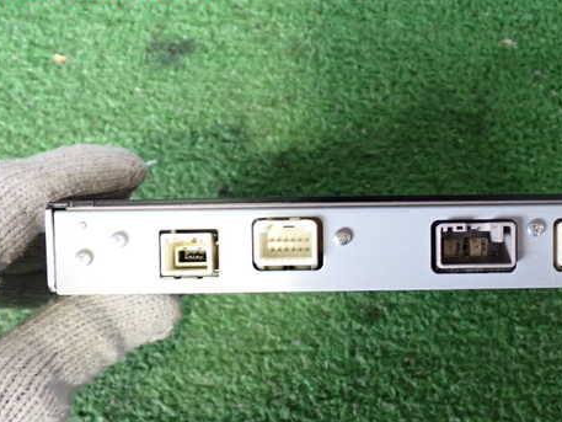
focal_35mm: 42
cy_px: 247
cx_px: 355
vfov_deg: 34.3
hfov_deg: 44.4
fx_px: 682
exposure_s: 1/30
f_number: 2.4
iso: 400
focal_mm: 5.79
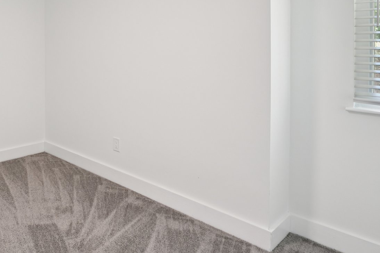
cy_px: 45
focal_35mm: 30
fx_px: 317
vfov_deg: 41.4
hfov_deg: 54.1
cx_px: 39
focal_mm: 16
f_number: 8
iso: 400
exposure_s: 1/4
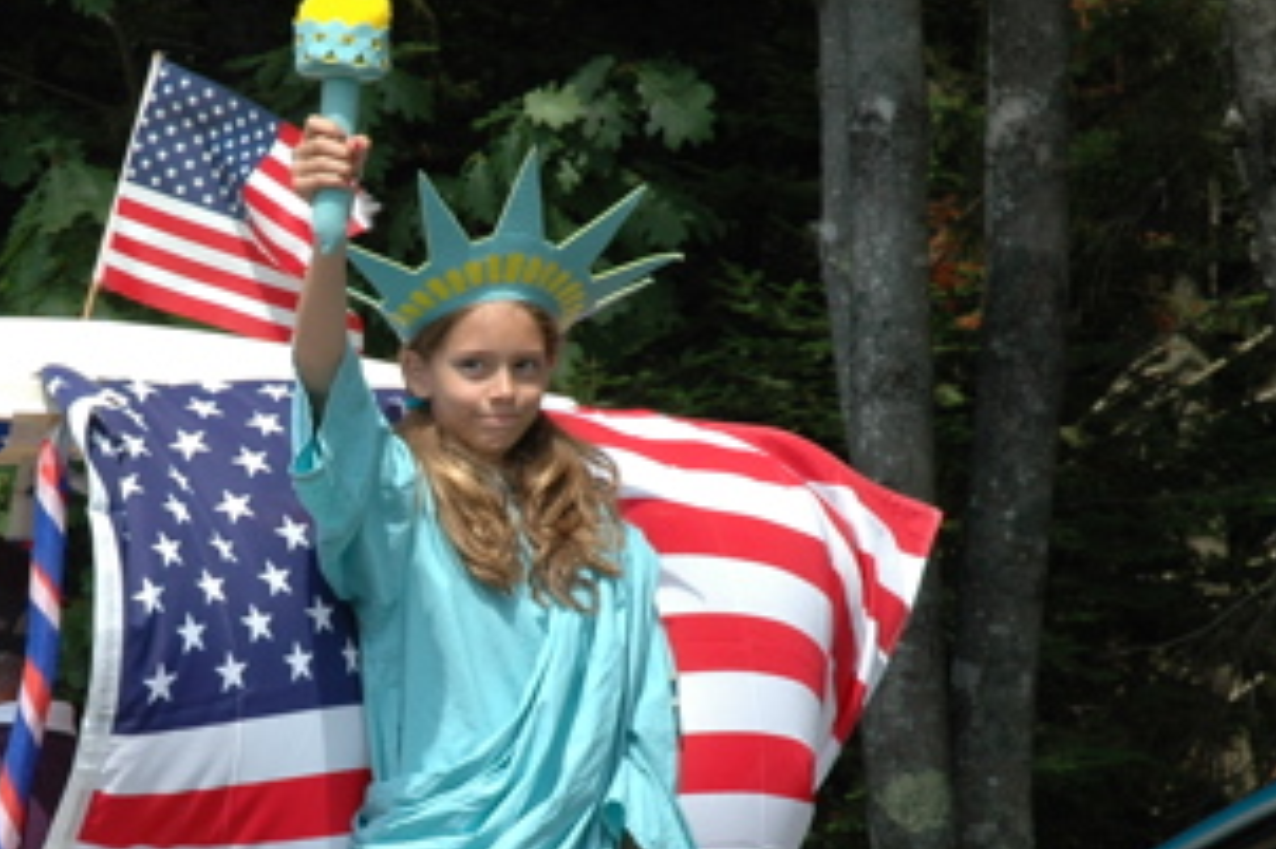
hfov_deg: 10.4
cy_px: 606
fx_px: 6978
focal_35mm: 197
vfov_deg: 7.0
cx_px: 380
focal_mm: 62
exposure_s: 1/320
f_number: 9
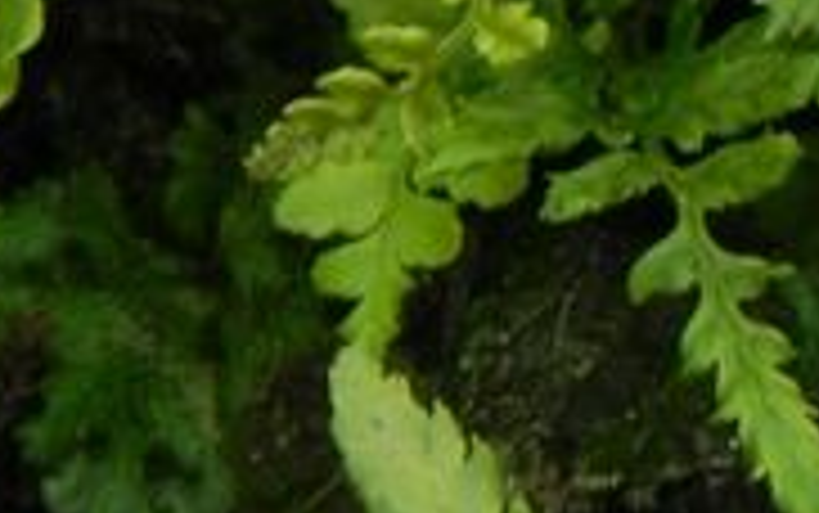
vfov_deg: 0.7
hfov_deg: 1.2
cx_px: 1066
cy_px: -986
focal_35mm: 1756
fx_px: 39219
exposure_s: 1/40
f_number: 5
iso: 160
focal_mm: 67.2
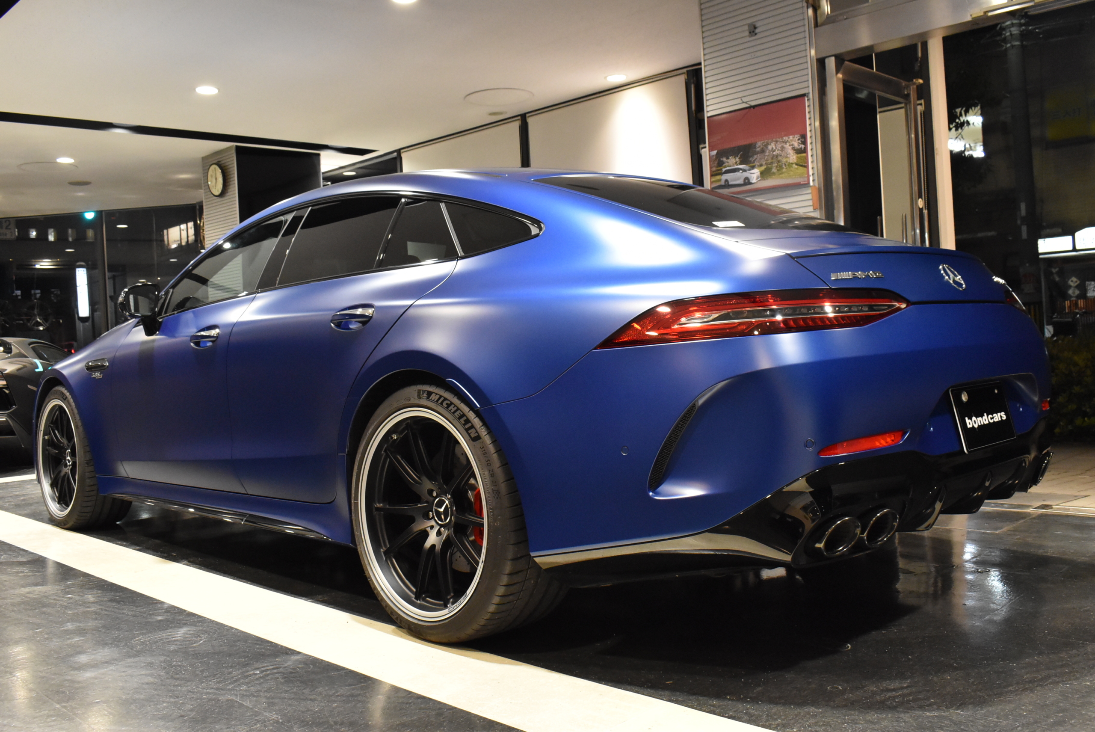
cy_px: 366
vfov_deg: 40.0
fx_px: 1004
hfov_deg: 57.2
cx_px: 548
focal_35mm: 33
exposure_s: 1/30
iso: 3200
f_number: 8
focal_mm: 22
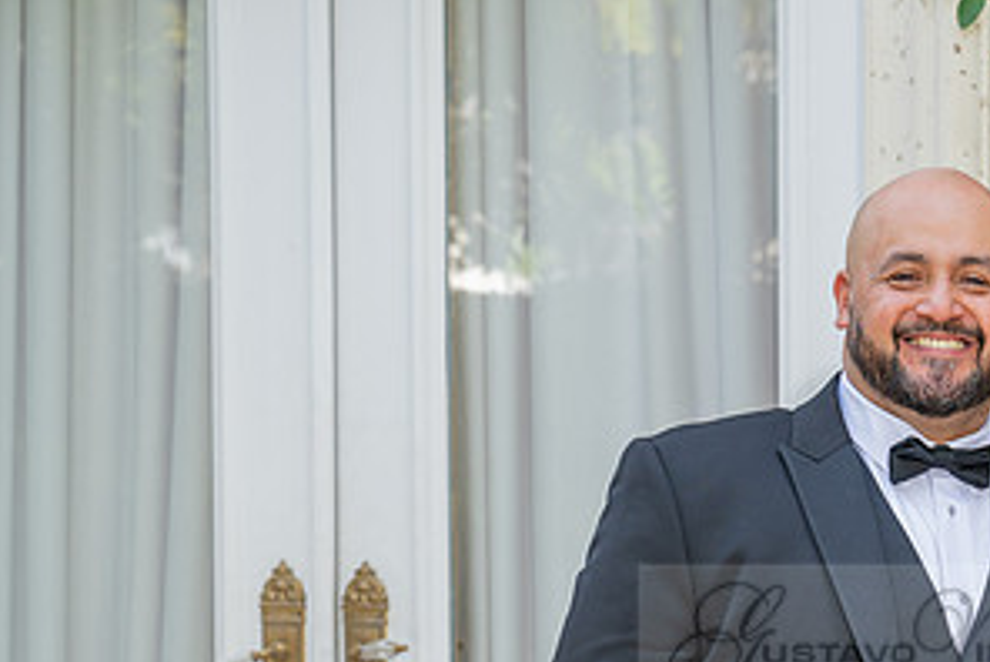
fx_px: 3771
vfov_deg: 10.0
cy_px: 644
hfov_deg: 14.8
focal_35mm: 137
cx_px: 930
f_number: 4.5
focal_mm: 70
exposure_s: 1/200
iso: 200
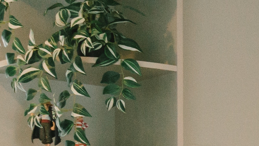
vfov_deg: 8.3
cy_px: 266
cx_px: 720
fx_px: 961
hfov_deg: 11.2
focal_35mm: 140
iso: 1000
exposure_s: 1/250
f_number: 4
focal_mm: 17
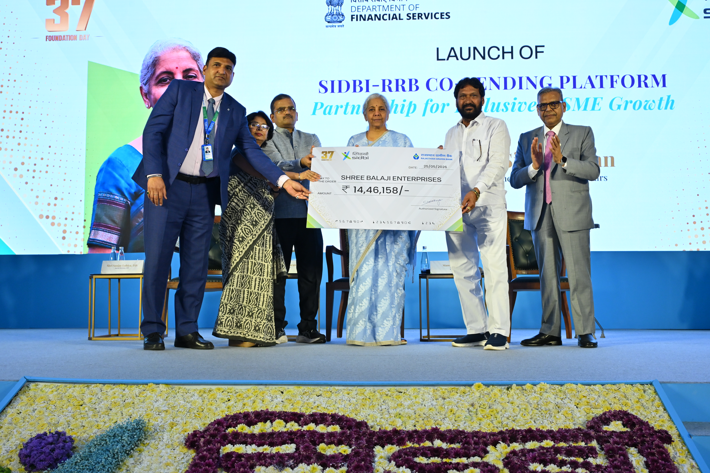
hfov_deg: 49.6
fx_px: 769
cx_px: 355
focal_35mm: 39
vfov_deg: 34.2
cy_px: 236
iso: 1600
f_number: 9
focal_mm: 39
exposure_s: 1/160
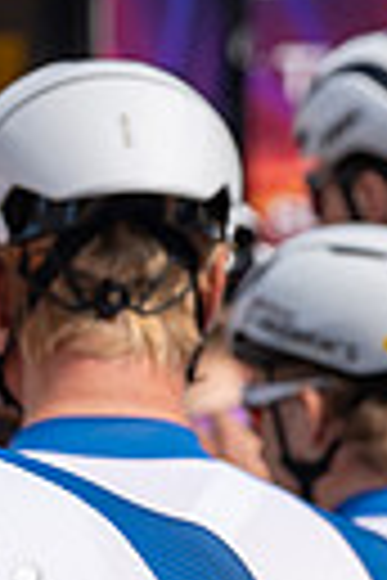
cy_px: 549
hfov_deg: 3.9
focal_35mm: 351
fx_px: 5659
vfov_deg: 5.9
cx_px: -94
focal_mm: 101
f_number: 5.6
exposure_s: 1/1000
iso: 250
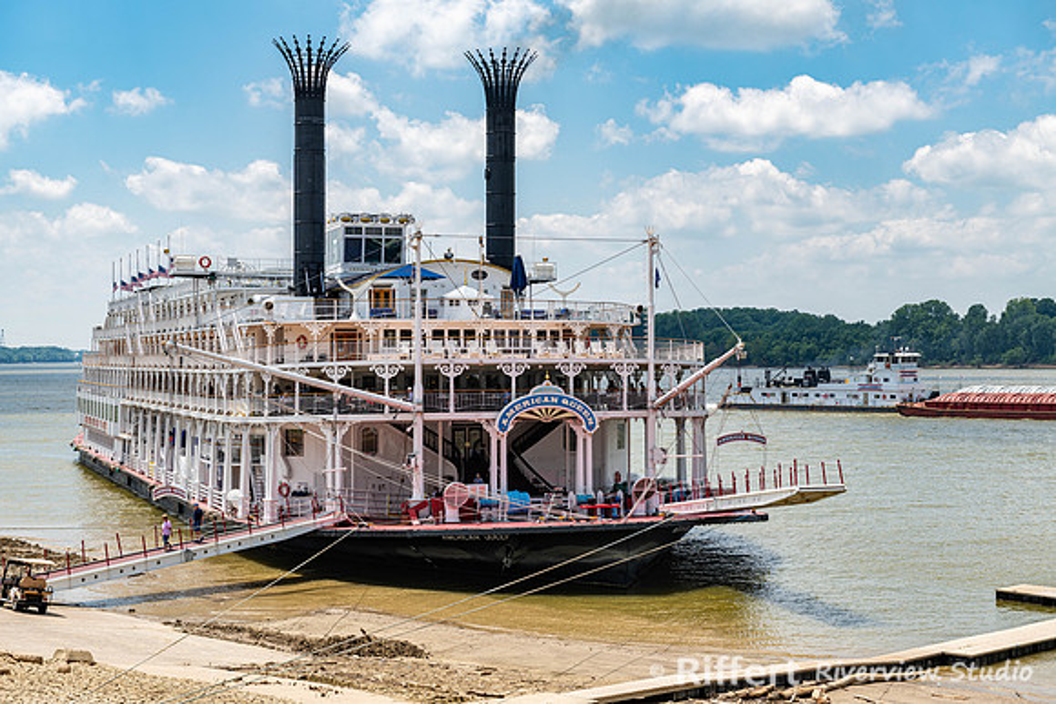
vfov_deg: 23.4
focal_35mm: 58
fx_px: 1702
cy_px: 352
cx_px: 528
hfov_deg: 34.5
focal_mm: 58
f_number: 8
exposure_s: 1/160
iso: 64
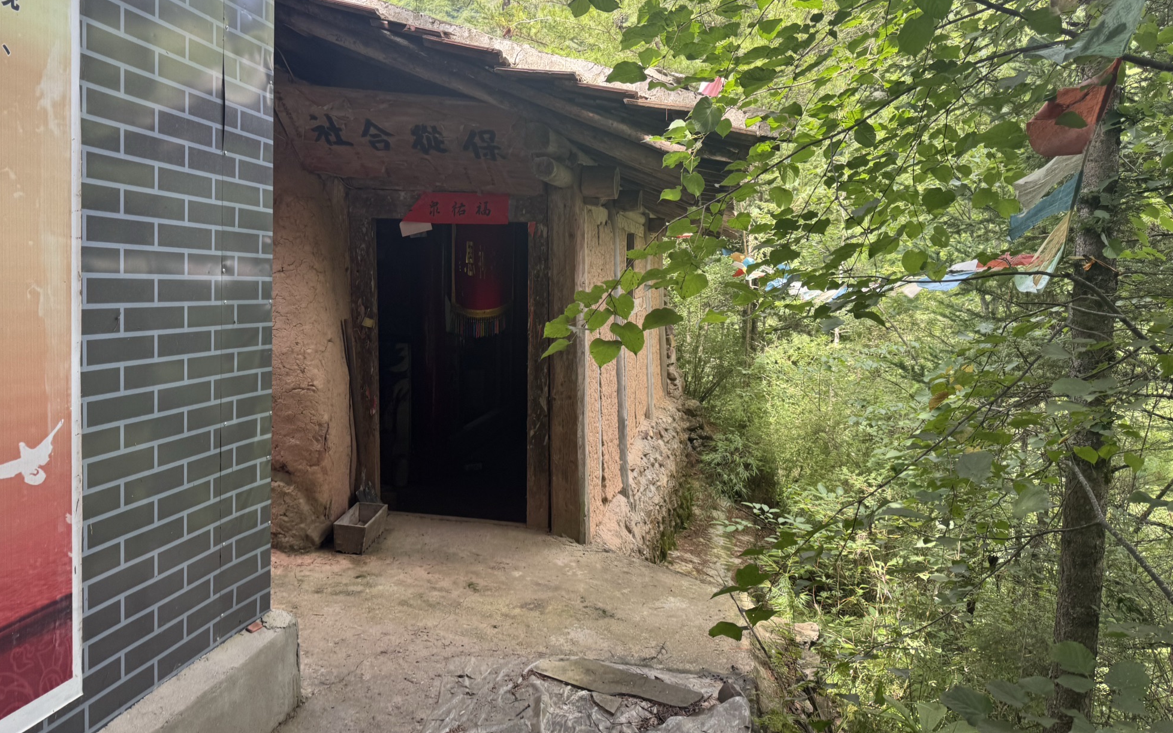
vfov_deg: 47.5
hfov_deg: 70.4
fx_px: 831
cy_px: 316
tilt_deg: -0.4
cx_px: 588
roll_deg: -0.9
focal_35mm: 26
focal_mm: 6.76
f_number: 1.78
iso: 64
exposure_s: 1/167
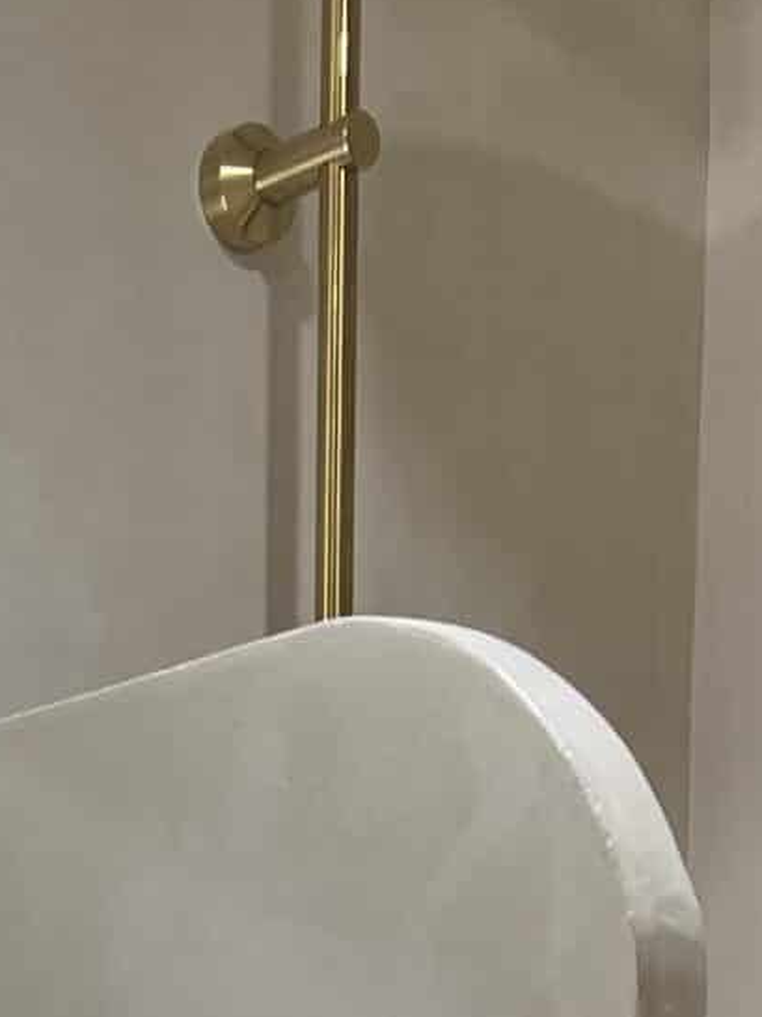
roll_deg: +1.6
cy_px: 2222
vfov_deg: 13.2
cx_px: -259
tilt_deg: -10.6
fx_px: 3584
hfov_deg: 11.8
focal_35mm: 122
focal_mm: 5.7
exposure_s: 1/100
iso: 100
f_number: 1.5
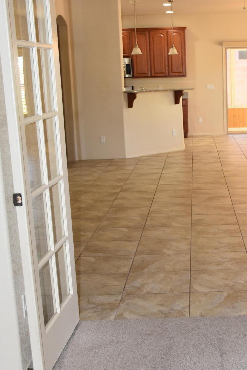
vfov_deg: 33.9
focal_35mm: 59
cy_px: 213
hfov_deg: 22.6
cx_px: 210
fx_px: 607
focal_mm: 22
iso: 500
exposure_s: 1/60
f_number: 4
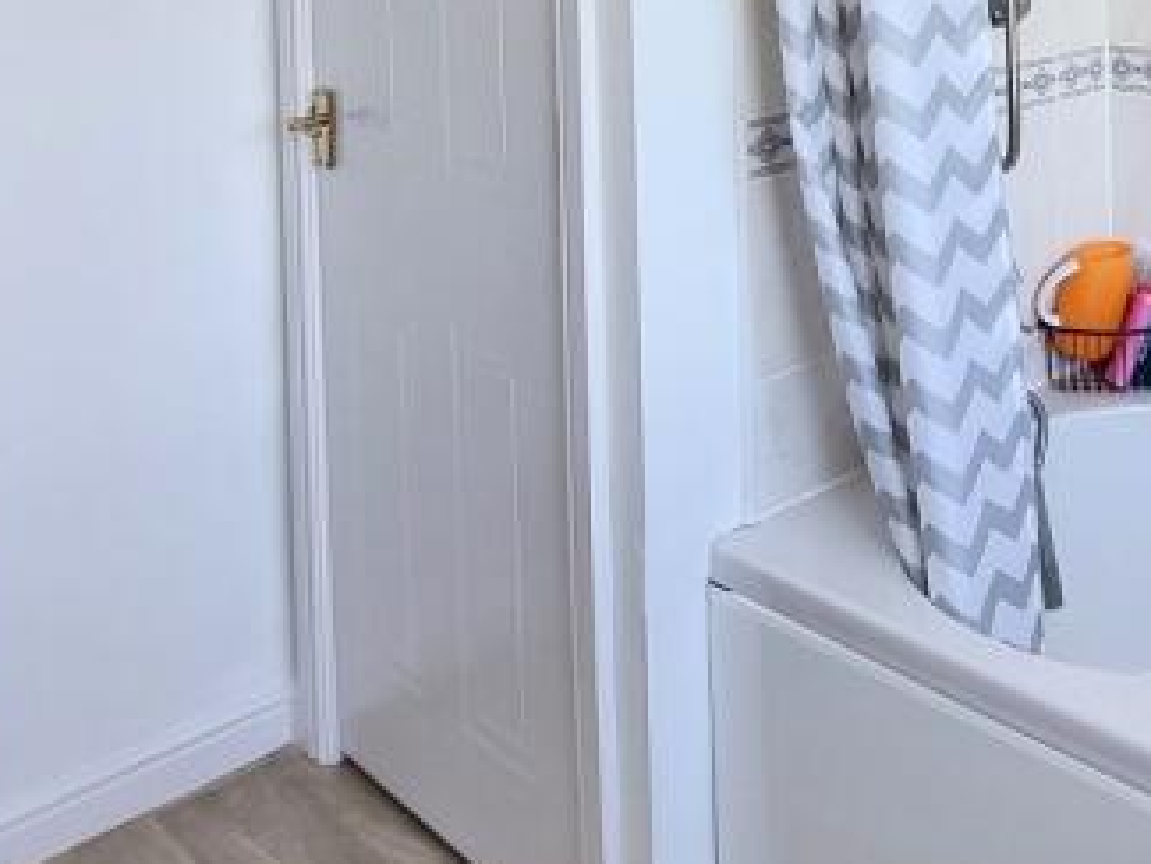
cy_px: -188
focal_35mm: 41
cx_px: 1045
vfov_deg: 29.8
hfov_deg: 41.9
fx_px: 1364
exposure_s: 1/100
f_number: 2.2
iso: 64
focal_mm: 2.2
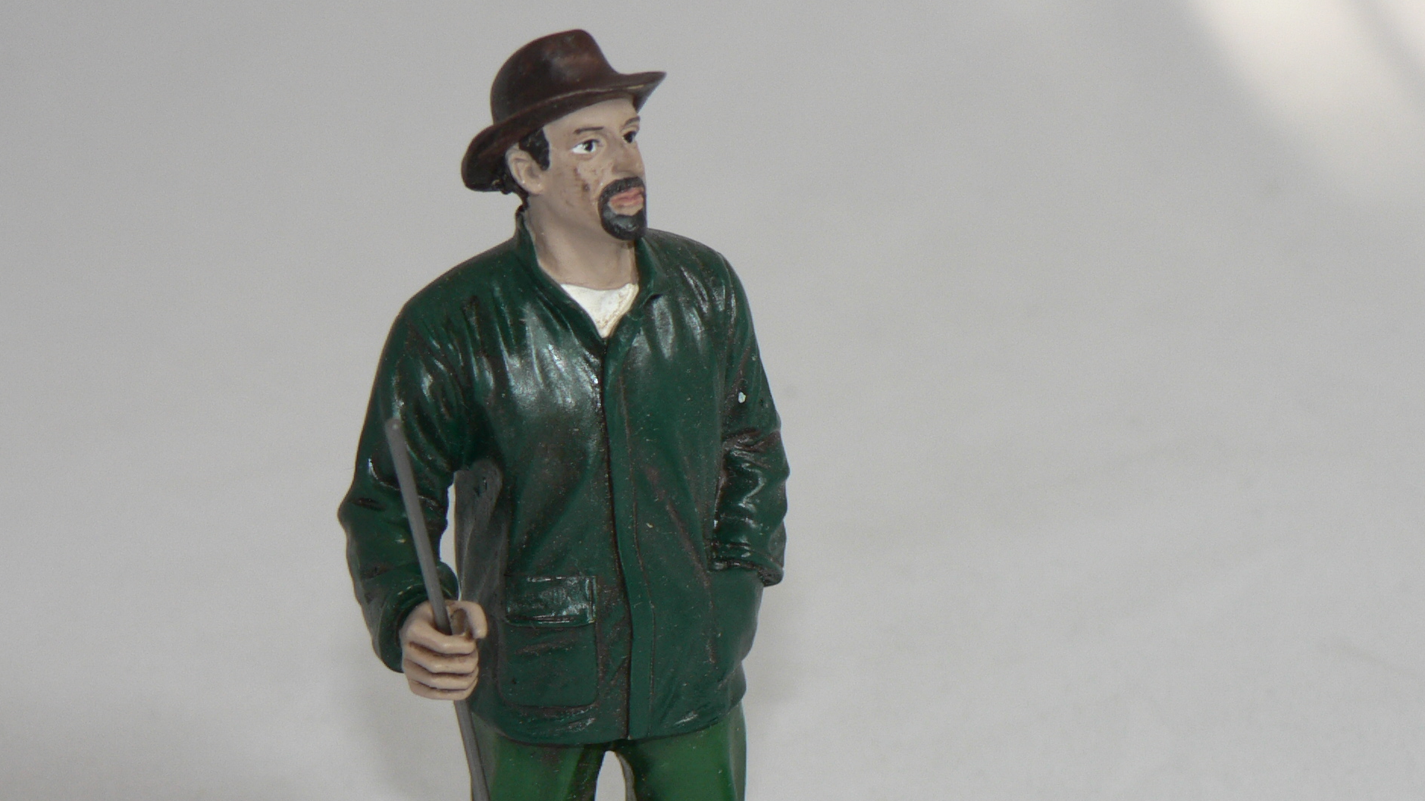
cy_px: 641
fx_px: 5214
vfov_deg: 8.8
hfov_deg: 15.6
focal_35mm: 138
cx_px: 763
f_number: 3.2
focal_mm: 15.5
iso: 80
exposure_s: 1/60
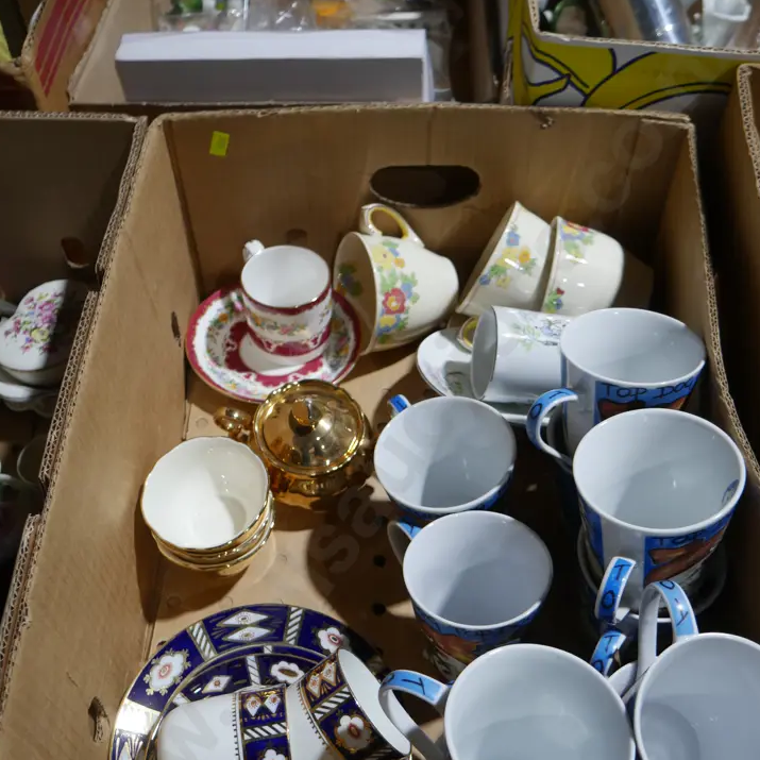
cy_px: 458
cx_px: 400
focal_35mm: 38
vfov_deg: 43.6
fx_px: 944
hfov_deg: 43.8
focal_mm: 15
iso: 200
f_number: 3.6
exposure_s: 1/80
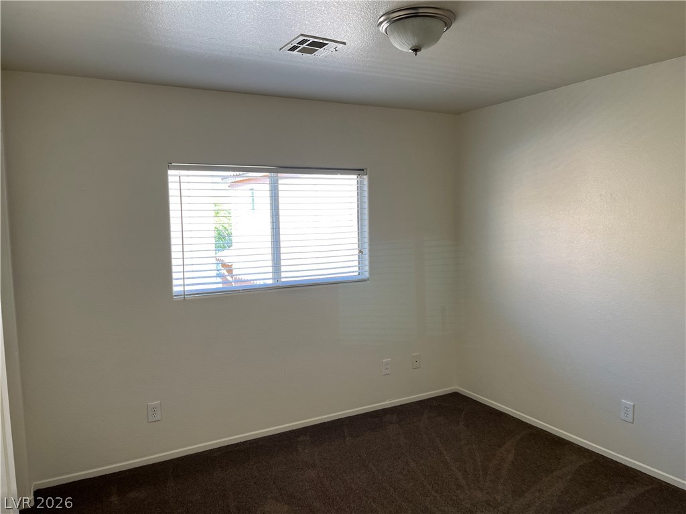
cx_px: 343
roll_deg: +1.7
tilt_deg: -4.9
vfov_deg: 53.1
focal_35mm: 26
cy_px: 257
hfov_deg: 67.3
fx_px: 515
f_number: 1.6
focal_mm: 5.1
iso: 80
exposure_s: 1/120
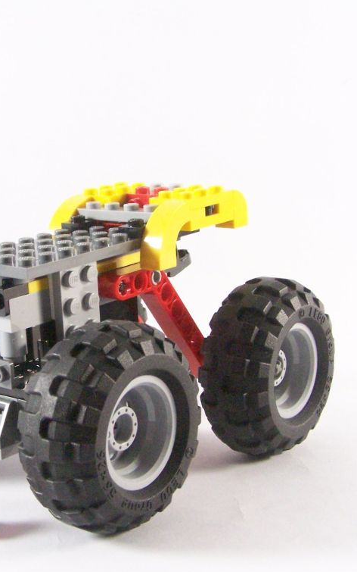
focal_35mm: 69
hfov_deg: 18.8
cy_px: 290
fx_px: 1074
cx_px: 98
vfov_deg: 29.8
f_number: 4
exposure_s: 1/60
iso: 400
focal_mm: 8
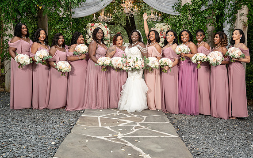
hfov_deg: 47.2
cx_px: 129
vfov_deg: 30.6
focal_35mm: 42
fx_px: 290
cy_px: 74
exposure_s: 1/200
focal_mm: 39
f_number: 4
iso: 640
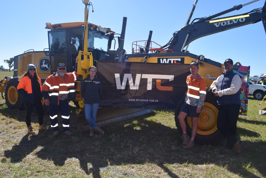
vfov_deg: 47.9
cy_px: 89
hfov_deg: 67.4
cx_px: 133
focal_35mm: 27
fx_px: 199
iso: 100
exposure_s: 1/200
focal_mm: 18
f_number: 8
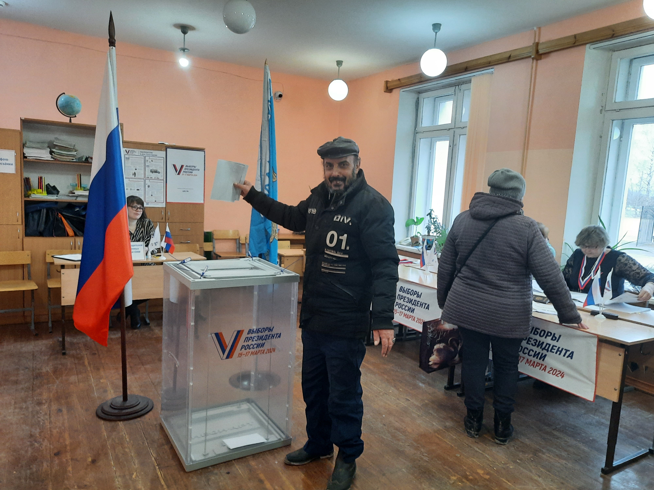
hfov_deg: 69.4
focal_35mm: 25
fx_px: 472
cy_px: 245
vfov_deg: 54.9
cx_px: 327
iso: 400
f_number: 2
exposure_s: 1/30
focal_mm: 4.6
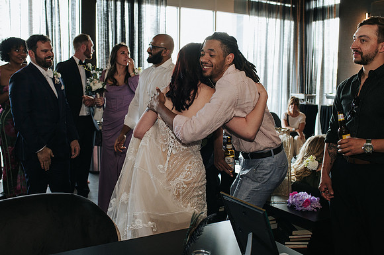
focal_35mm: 38
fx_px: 403
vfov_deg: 35.2
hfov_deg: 50.9
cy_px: 128
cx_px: 176
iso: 1000
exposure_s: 1/200
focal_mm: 35
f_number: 3.5
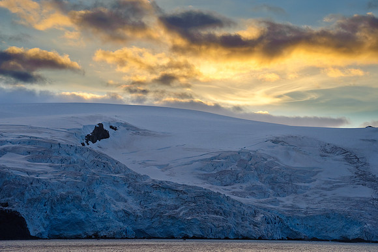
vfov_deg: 12.4
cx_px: 189
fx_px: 1154
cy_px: 126
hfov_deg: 18.6
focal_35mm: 110
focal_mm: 110
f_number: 11
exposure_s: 1/320
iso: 200
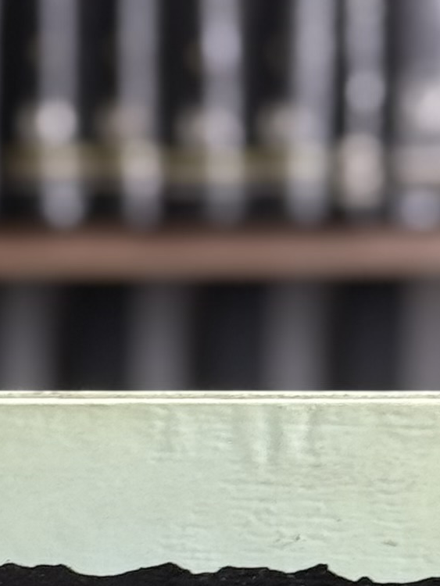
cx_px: -48
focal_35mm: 258
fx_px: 4370
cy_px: 756
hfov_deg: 5.7
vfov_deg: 7.6
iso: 50
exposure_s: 1/50
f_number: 1.78
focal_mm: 6.76
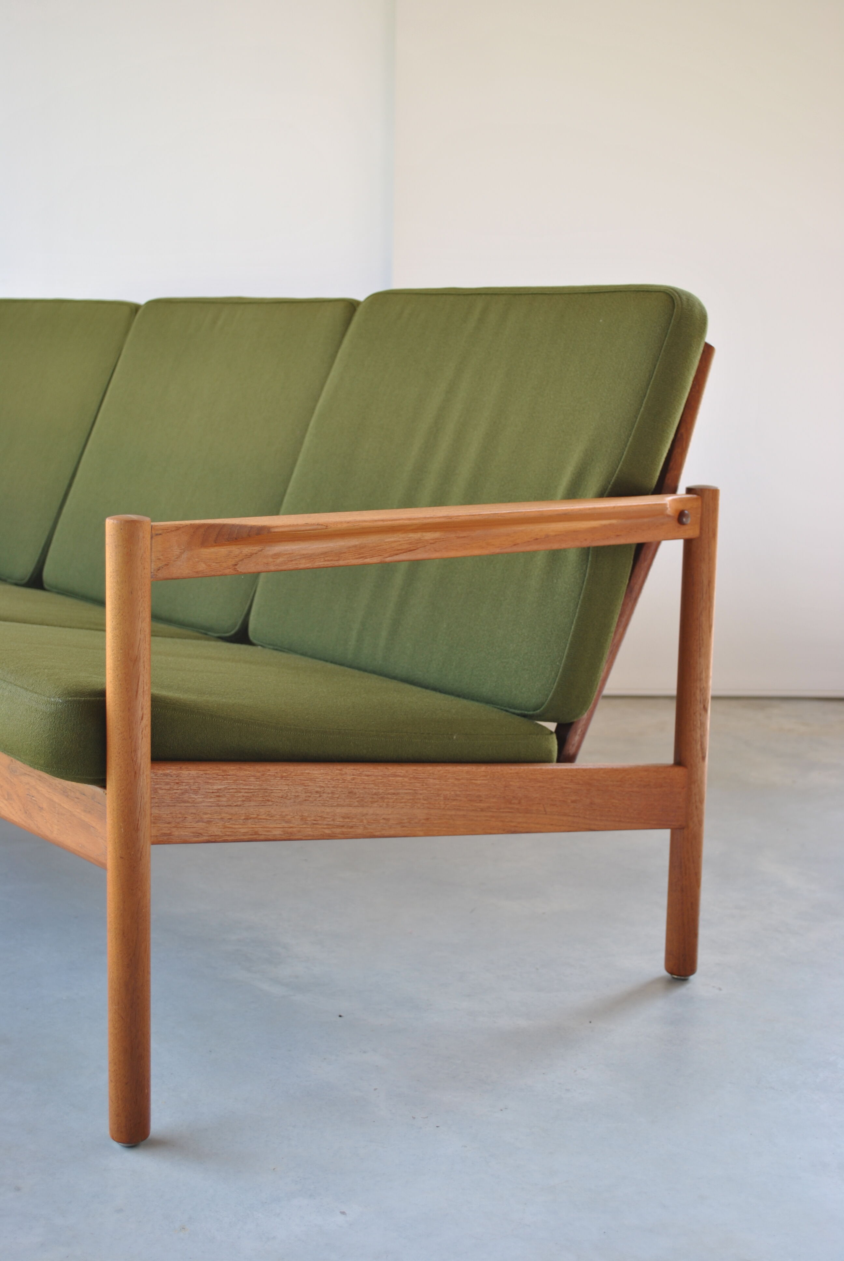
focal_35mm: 48
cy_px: 630
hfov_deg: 28.2
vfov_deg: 41.1
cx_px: 422
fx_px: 1683
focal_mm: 32
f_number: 4.8
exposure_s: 1/20
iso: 100
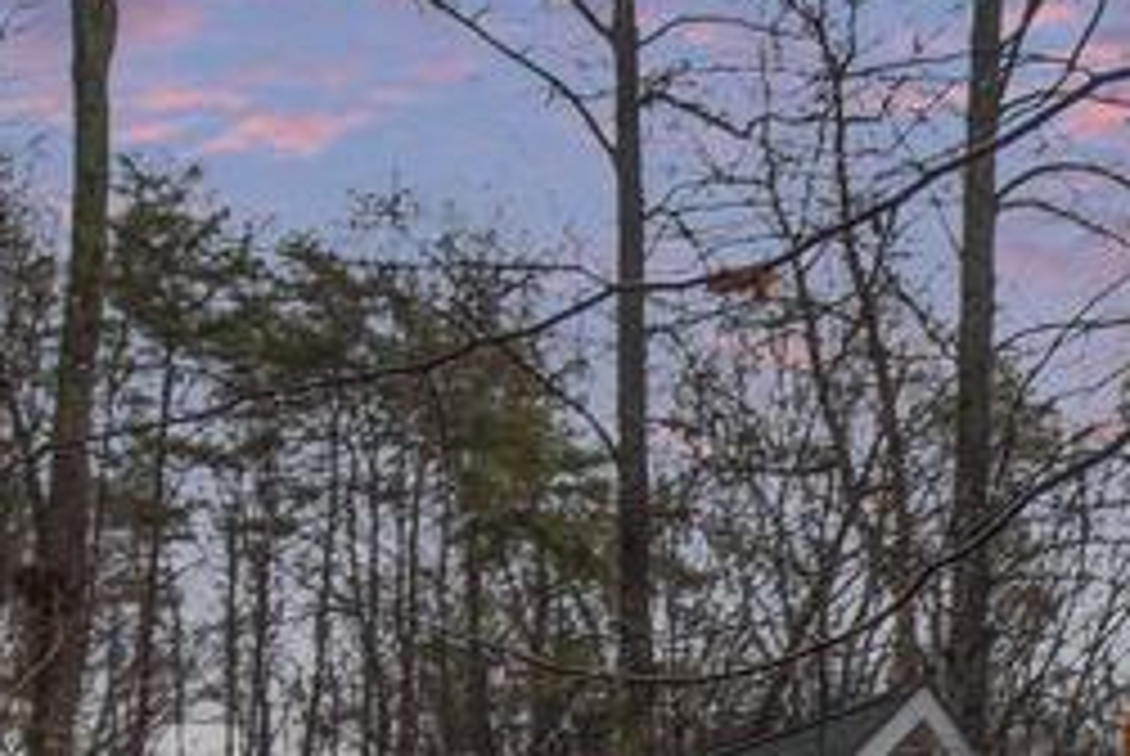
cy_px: 1188
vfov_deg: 13.1
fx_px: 3080
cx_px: 1283
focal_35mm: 98
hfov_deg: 19.8
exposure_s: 1/50
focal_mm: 24
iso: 250
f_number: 5.6
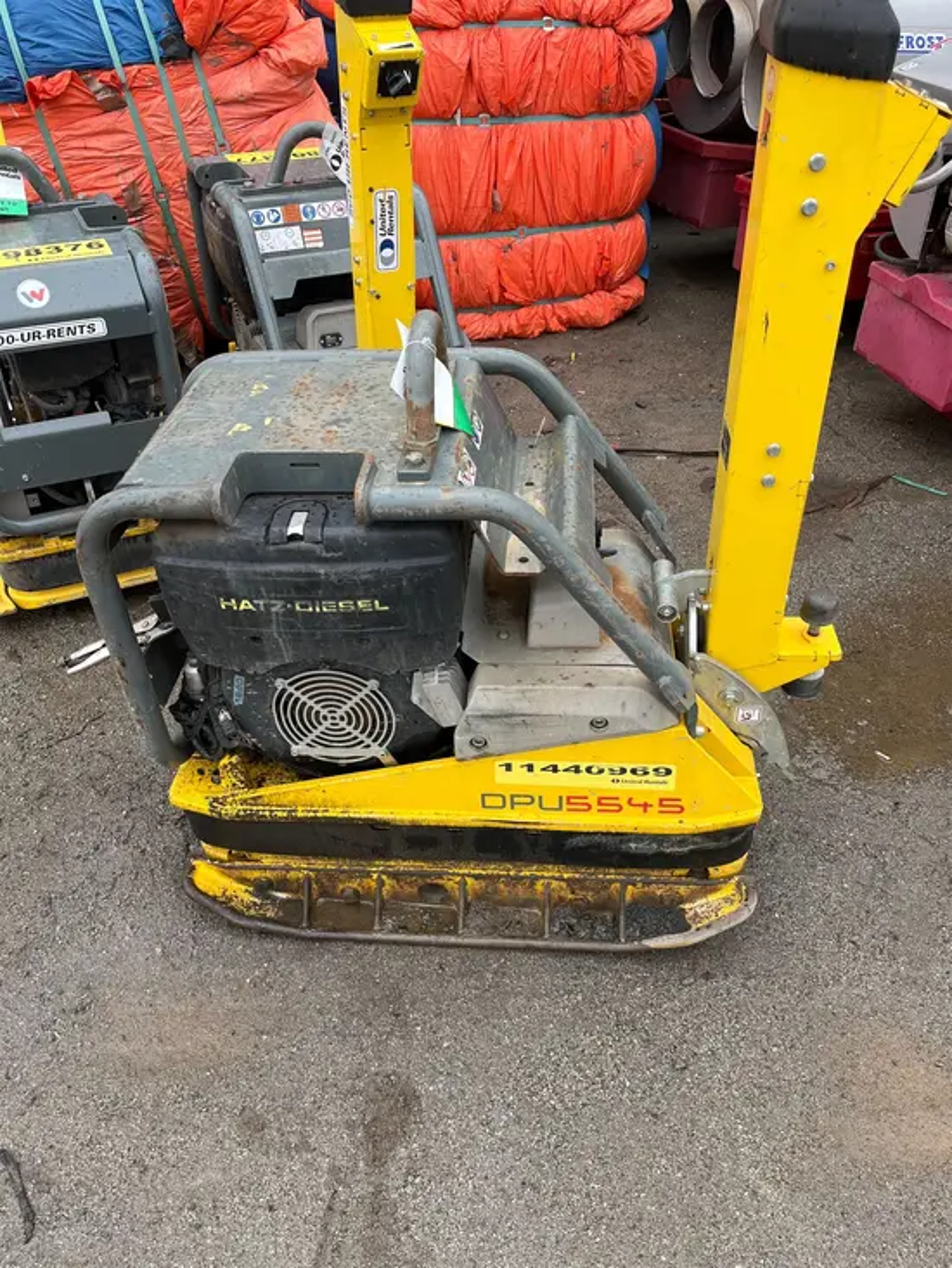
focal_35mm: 26
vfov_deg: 67.3
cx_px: 476
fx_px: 953
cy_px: 634
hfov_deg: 53.1
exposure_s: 1/602
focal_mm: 5.1
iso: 50
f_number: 1.6
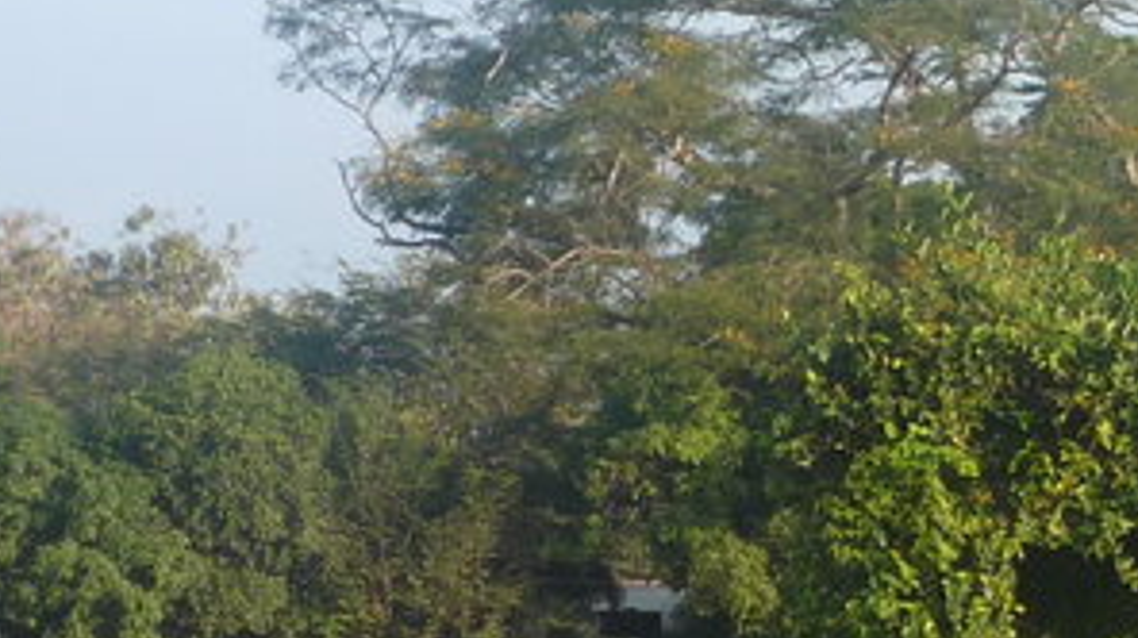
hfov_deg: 7.9
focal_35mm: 271
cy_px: 573
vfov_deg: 4.5
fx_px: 8172
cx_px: 1261
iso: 100
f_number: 4.9
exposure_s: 1/200
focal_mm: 11.3
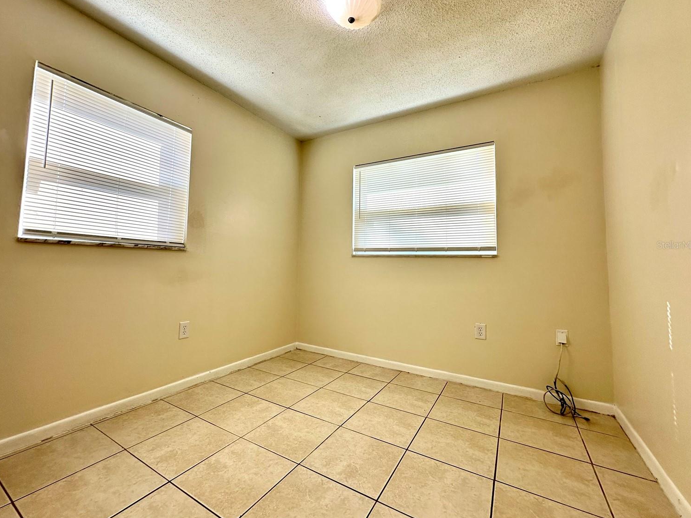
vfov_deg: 81.7
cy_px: 245
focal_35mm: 15
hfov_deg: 98.1
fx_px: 299
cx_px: 330
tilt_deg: +5.1
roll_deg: +0.4
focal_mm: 2.22
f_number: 2.2
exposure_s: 1/99
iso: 50
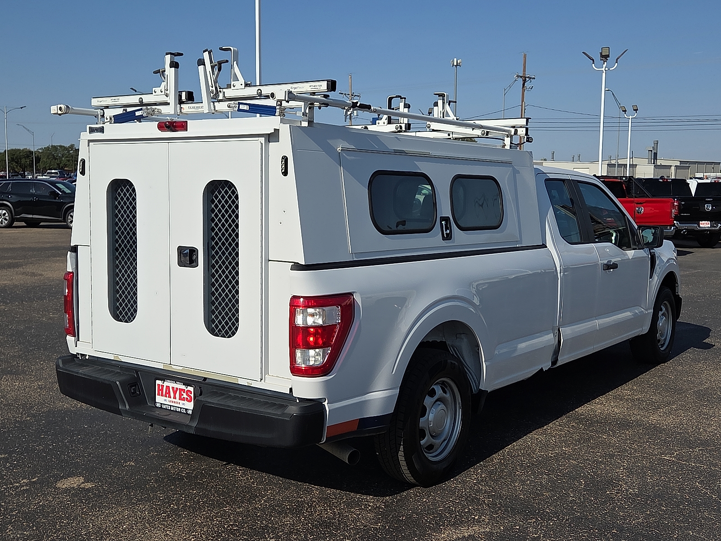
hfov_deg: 46.8
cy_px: 270
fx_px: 833
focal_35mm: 40
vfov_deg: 36.0
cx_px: 360
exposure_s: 1/10000
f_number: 1.8
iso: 61
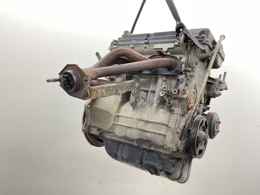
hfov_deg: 61.7
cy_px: 98
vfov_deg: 48.2
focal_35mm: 29
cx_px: 130
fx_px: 218
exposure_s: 1/50
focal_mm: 3
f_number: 1.8
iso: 125
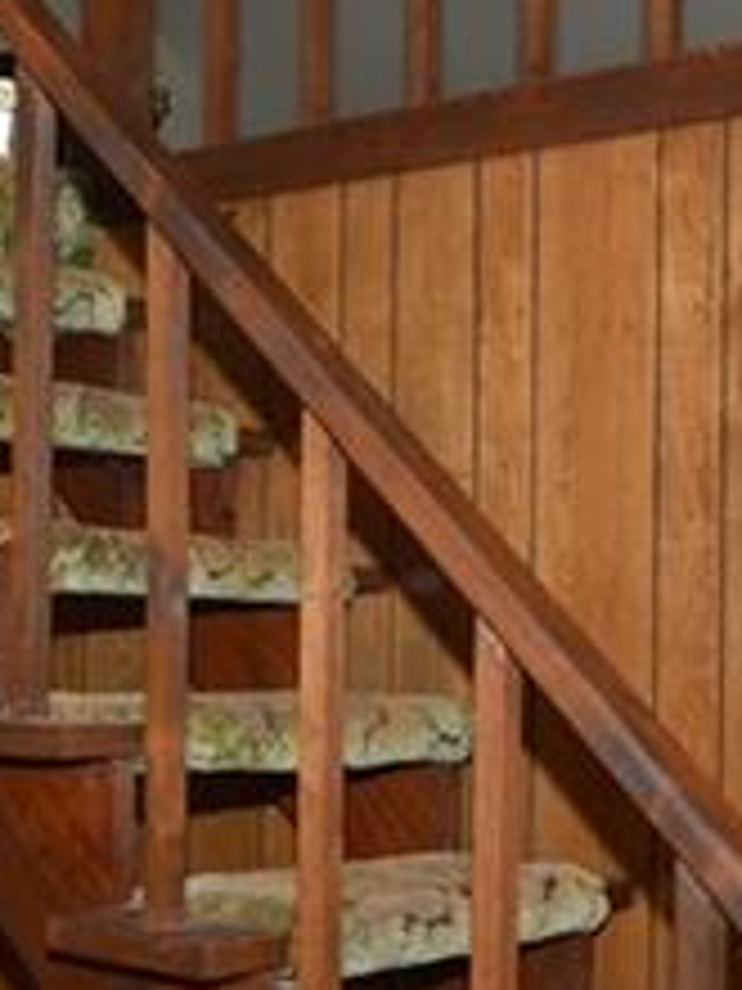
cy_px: 594
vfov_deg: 28.9
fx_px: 1915
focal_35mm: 67
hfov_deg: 21.9
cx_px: 400
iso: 100
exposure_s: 1/60
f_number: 4
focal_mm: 10
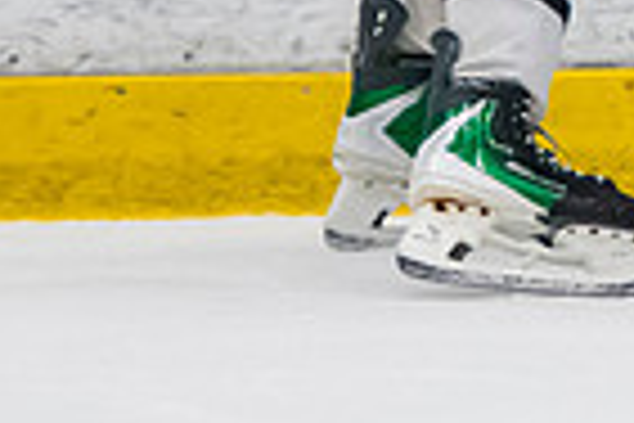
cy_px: -484
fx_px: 22981
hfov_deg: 1.6
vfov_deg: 1.1
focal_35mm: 1305
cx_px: 1287
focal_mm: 145
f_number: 3.2
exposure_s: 1/640
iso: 2000
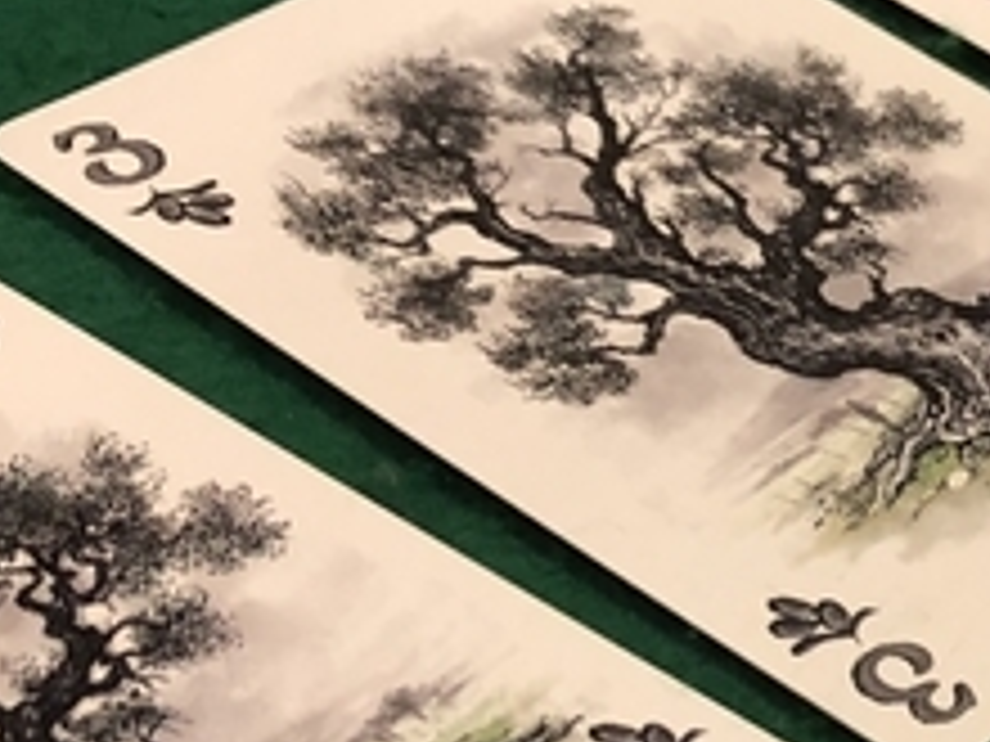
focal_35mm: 102
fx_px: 2917
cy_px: 535
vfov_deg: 14.5
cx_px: 1534
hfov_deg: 17.2
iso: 100
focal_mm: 3.99
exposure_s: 1/17
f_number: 1.8
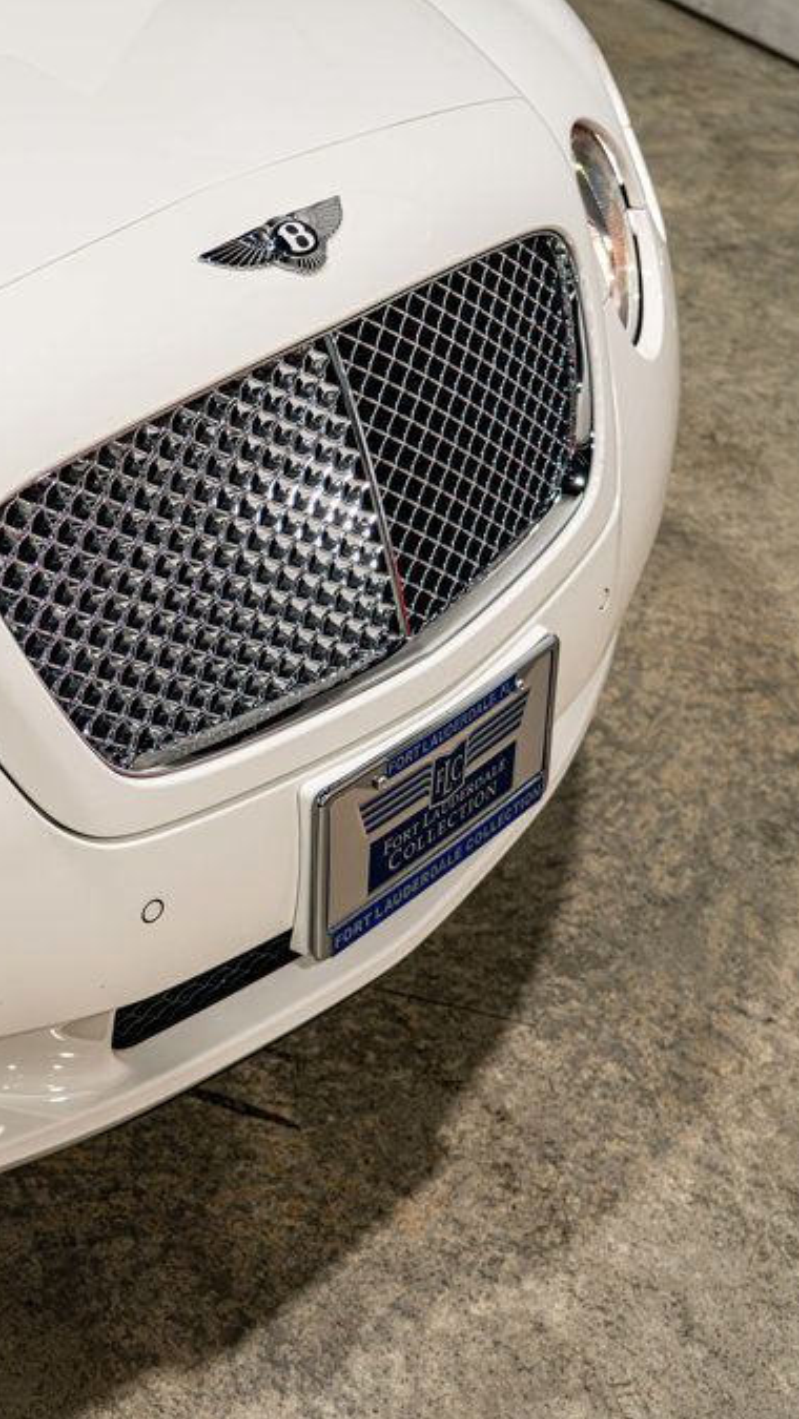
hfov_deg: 21.4
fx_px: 2033
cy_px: 714
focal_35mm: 54
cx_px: -11
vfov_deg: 38.5
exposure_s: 1/100
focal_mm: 34
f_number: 4
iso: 1250
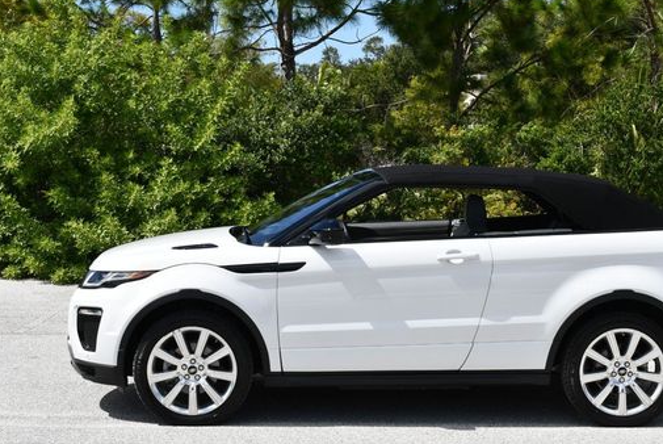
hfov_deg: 26.5
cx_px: 416
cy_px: 202
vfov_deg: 18.0
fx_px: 1401
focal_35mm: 76
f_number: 8
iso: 100
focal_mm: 30
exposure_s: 1/250
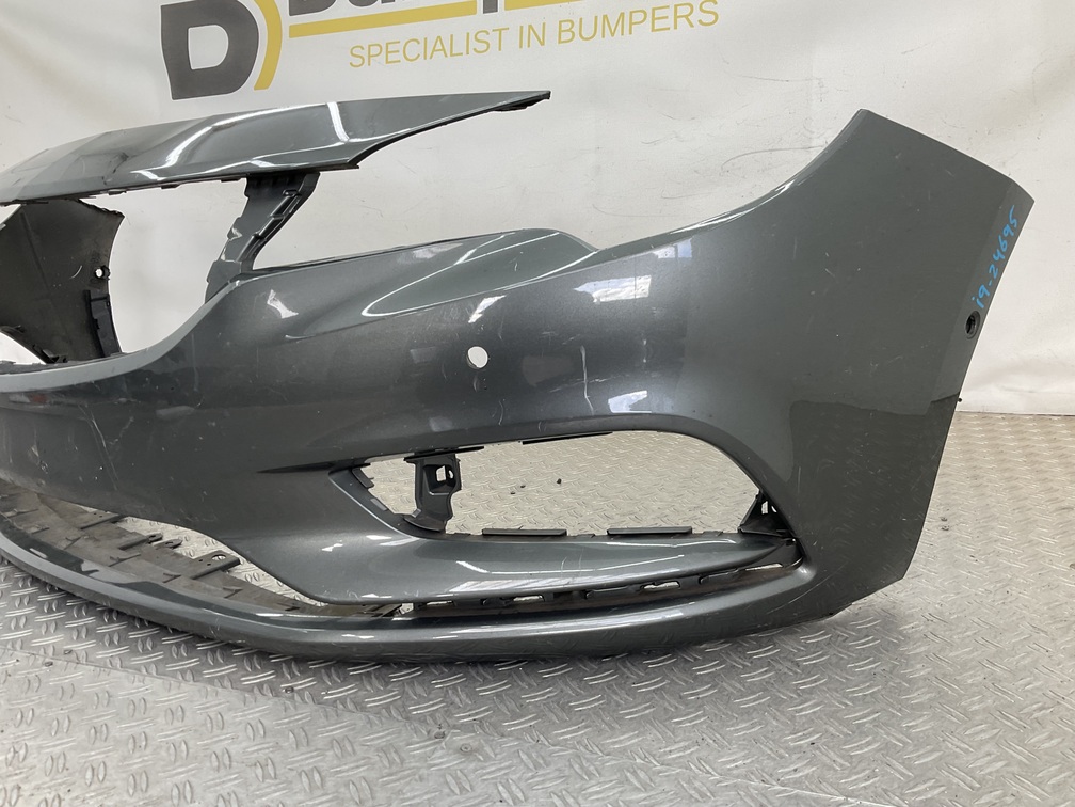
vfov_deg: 48.2
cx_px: 538
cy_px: 404
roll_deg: +2.9
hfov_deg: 61.7
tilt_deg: -14.9
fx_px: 901
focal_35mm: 29
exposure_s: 1/120
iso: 25
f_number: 1.8
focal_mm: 3
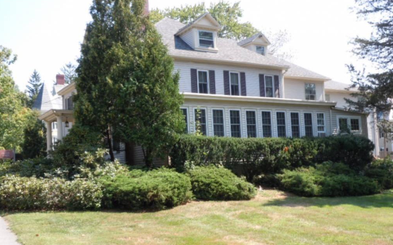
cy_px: 145
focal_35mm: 42
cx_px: 197
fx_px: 450
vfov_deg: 30.5
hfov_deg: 47.2
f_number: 4.3
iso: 100
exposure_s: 1/160
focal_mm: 6.9
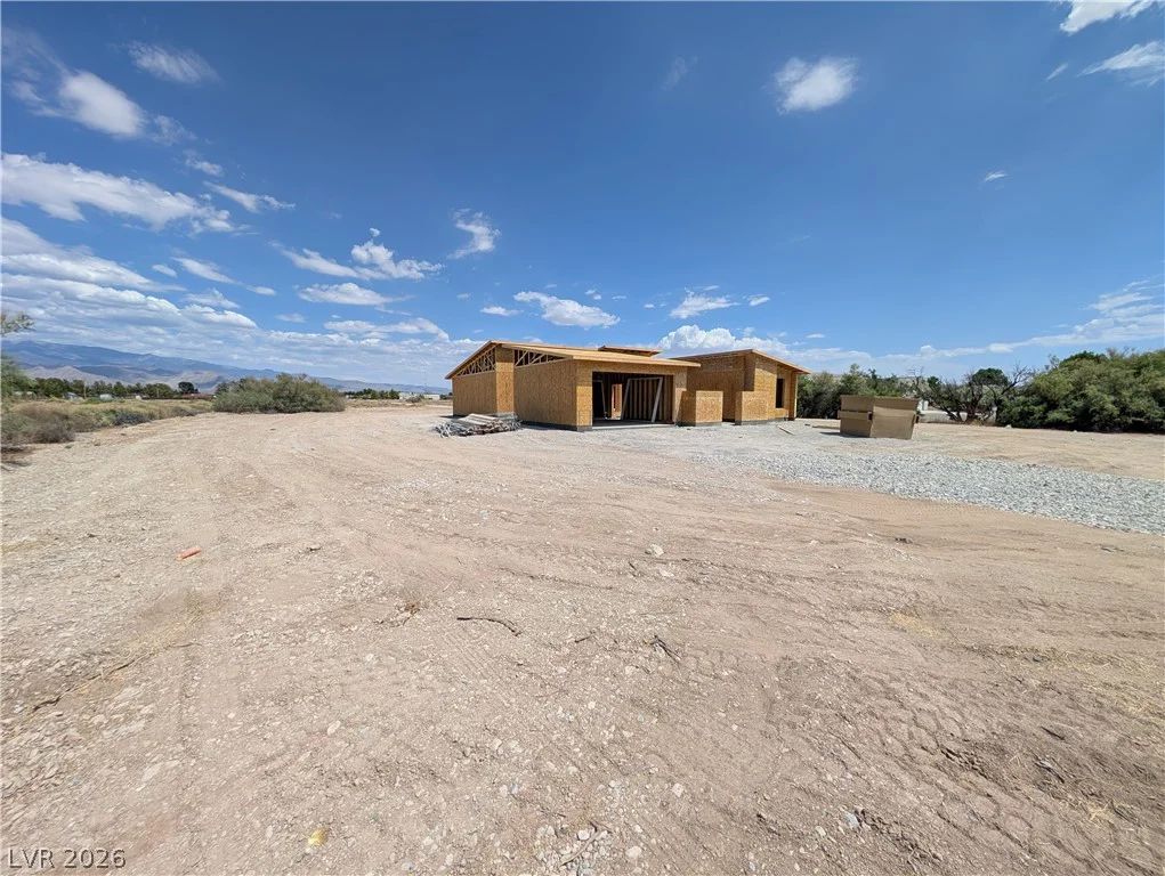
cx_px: 582
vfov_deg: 94.6
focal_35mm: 12
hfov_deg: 110.5
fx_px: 404
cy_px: 438
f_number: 1.7
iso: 61
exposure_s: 1/4505
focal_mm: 2.02
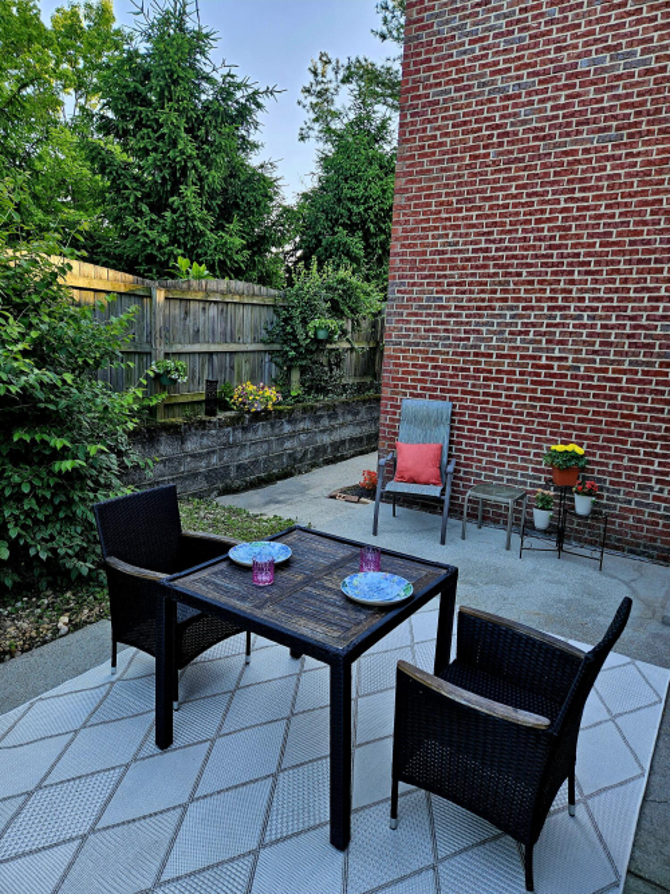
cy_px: 447
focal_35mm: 23
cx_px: 335
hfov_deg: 58.9
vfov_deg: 73.9
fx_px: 594
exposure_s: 1/182
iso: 80
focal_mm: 5.4
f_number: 1.8
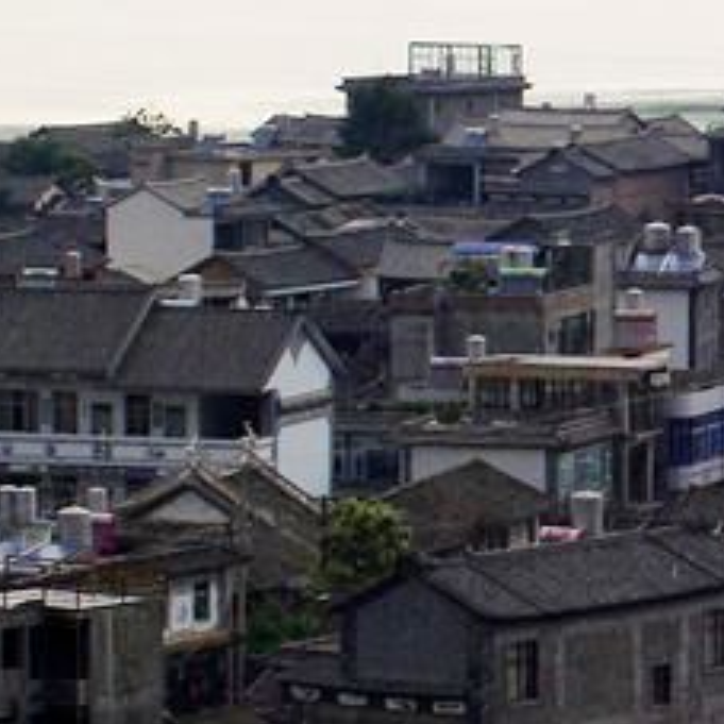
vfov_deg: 5.5
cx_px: 1301
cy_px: 113
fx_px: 7499
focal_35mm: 317
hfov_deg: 5.4
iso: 100
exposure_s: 1/350
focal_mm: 55
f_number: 8
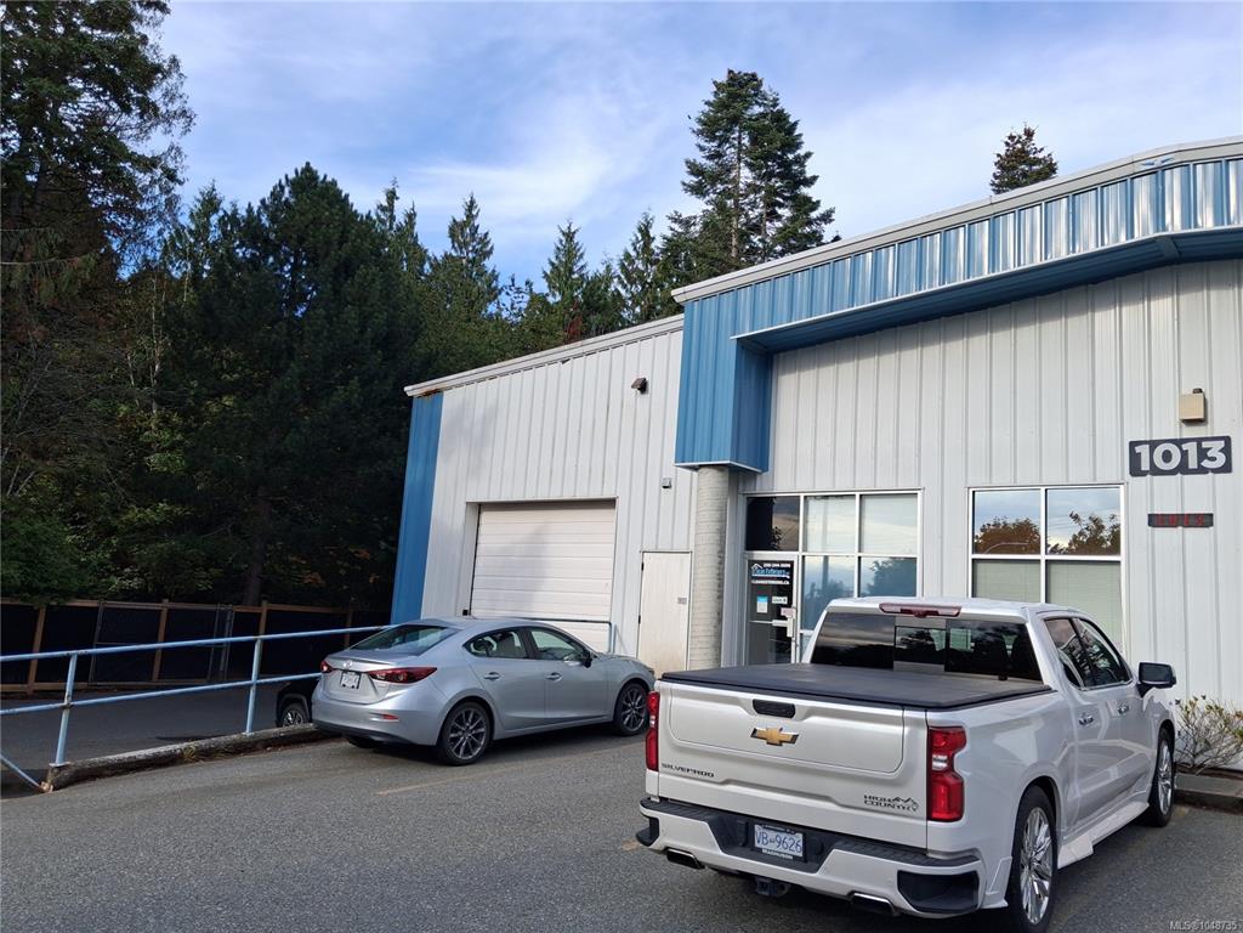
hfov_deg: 65.3
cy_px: 466
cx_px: 622
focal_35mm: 27
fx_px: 970
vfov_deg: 51.4
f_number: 1.8
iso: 25
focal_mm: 4
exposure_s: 1/352
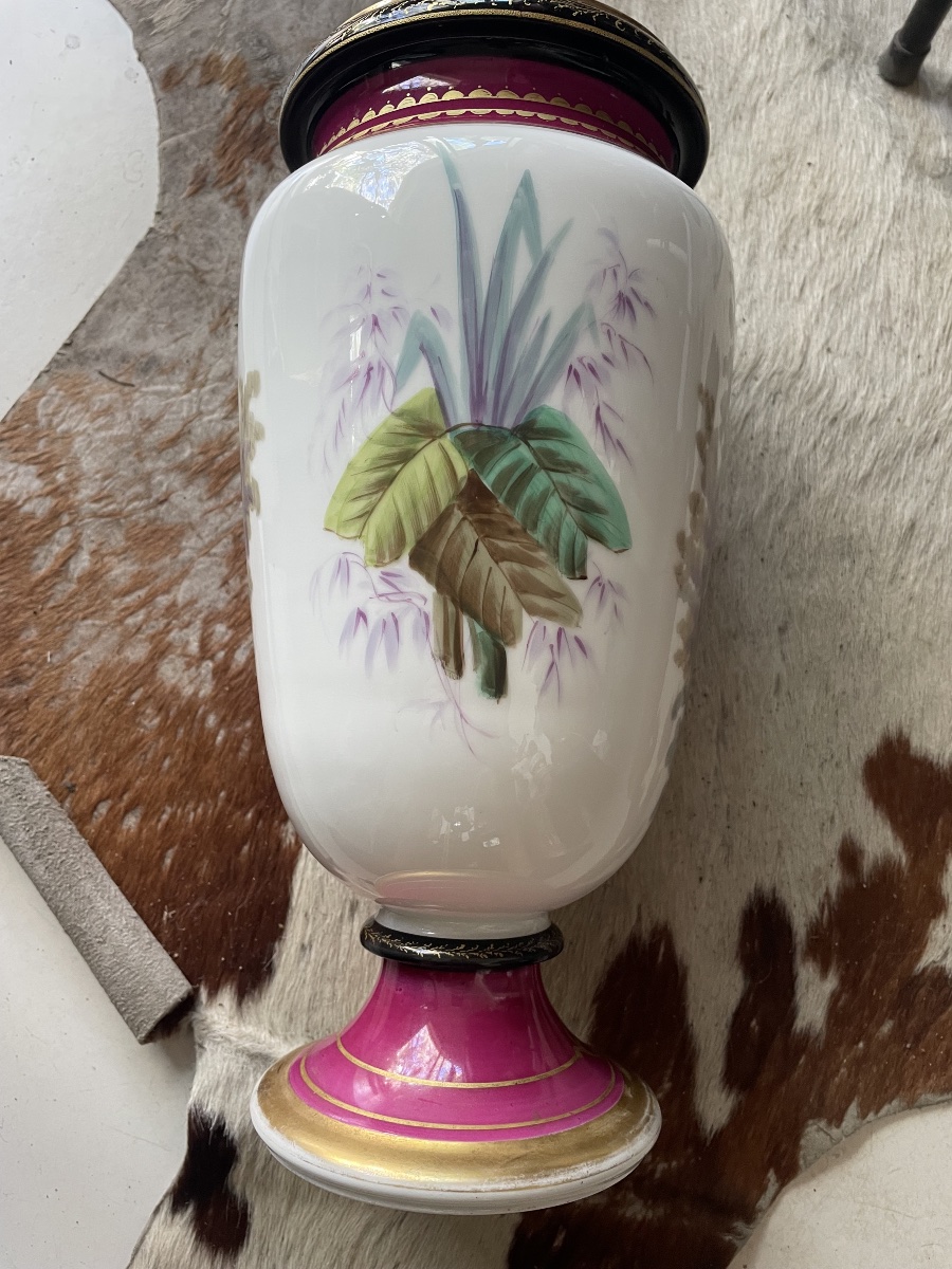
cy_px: 634
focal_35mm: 26
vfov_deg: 67.3
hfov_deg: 53.1
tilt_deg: -79.9
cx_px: 476
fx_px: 953
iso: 160
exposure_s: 1/60
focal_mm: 4.2
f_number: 1.6
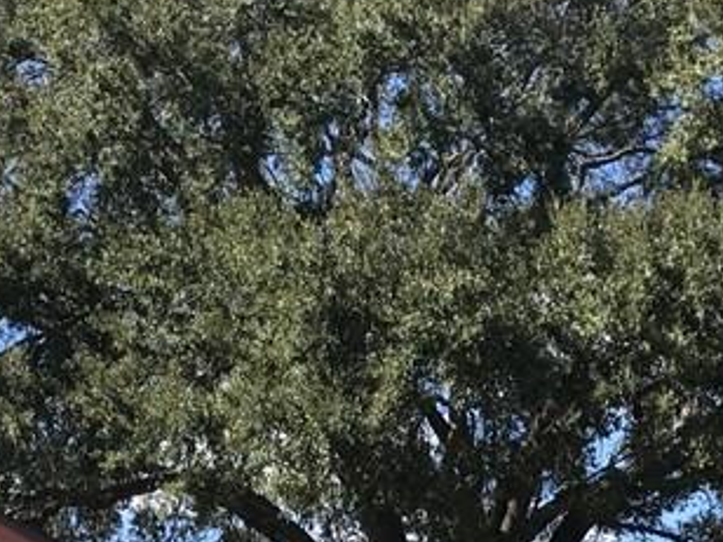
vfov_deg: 14.9
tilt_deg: +2.3
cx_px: 192
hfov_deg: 20.9
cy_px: 791
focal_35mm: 93
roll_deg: -1.4
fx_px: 1942
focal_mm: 3.99
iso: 20
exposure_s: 1/1520
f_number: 1.8
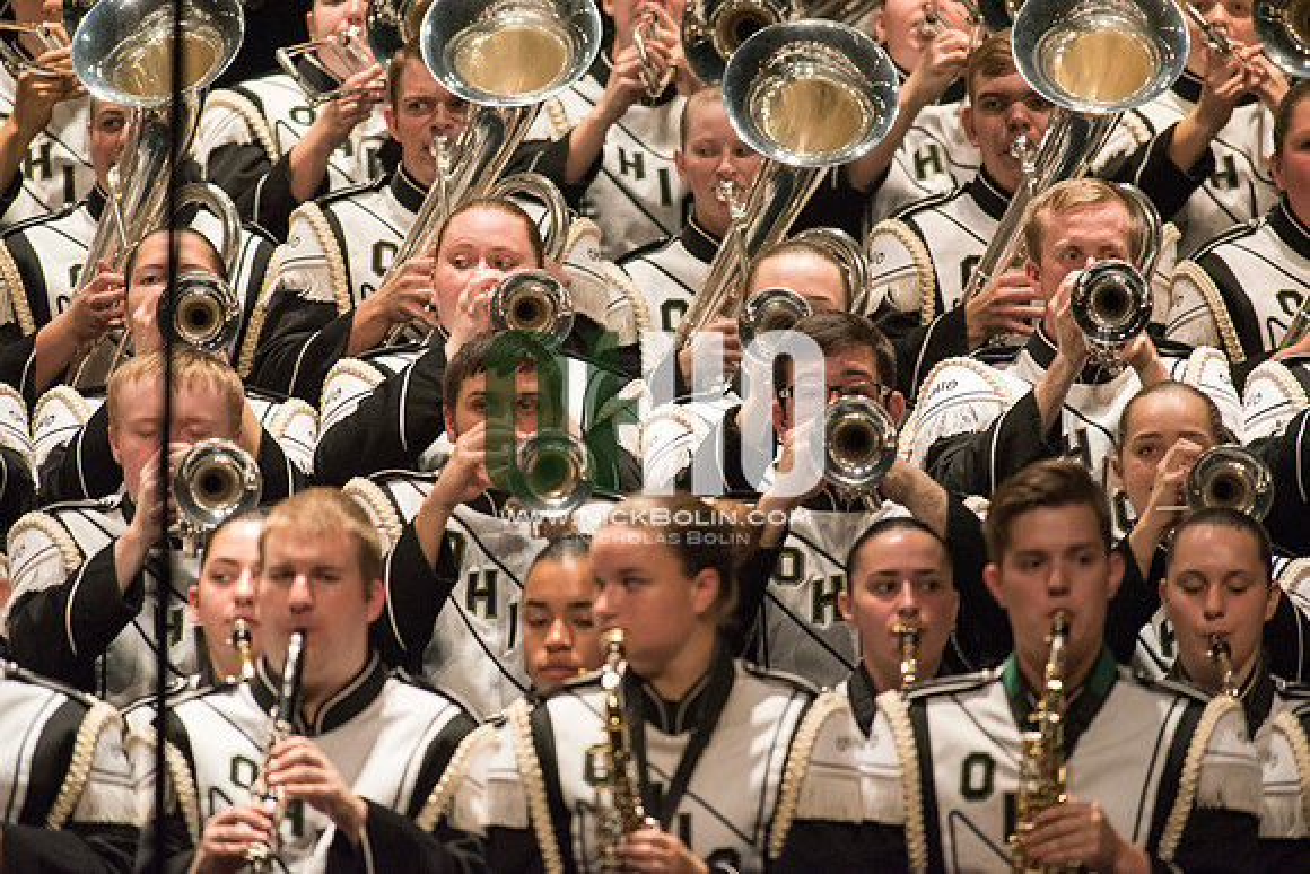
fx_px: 21837
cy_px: 437
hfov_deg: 3.4
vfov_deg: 2.3
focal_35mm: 600
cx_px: 655
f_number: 5.6
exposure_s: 1/320
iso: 4000
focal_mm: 600
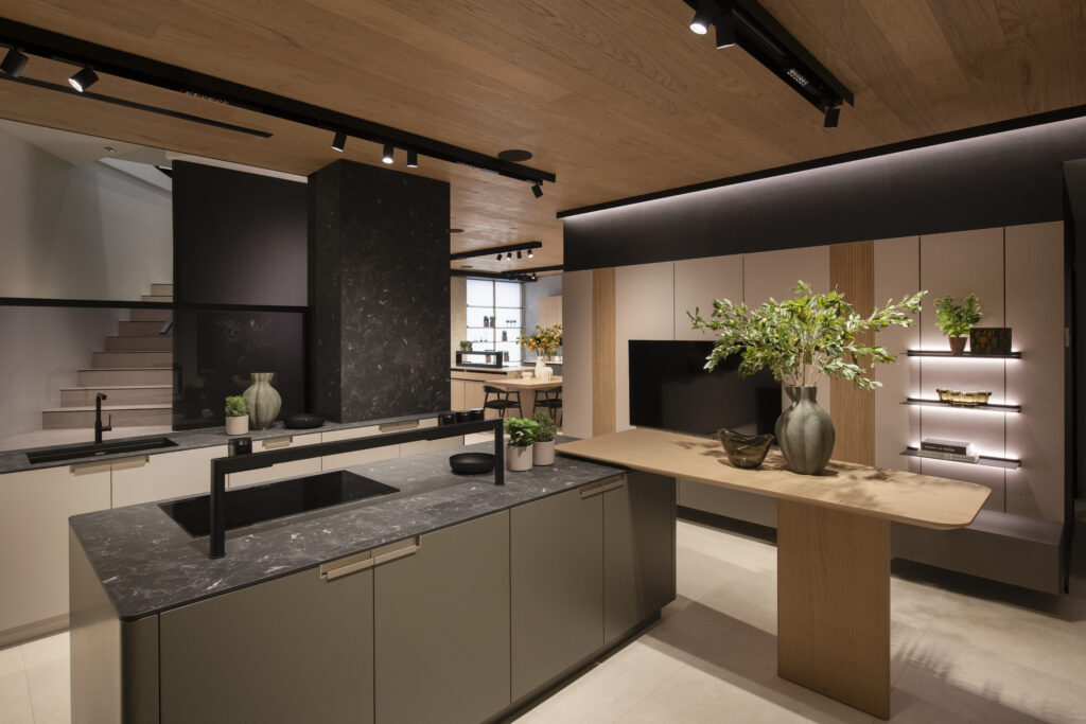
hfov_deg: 90.0
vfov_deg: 67.4
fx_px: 543
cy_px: 362
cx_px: 543
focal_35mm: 18
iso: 800
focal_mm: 18
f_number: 8
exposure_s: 1/25
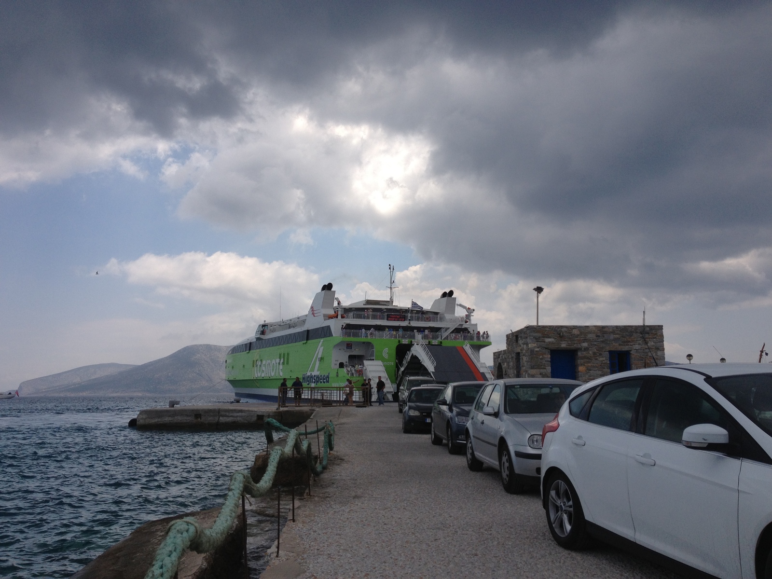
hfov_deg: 52.6
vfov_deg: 40.7
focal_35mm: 35
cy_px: 290
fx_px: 781
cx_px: 386
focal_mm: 4.28
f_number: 2.4
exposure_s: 1/2513
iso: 50
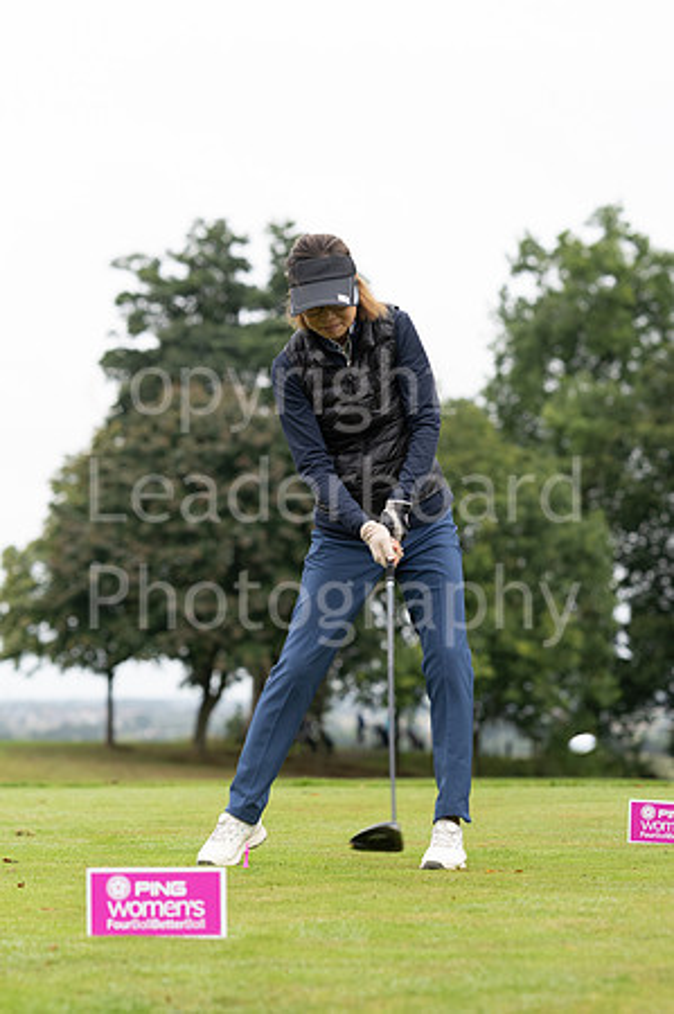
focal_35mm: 127
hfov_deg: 10.8
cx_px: 337
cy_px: 507
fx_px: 3575
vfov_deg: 16.2
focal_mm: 85
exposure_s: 1/2000
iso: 500
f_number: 3.2
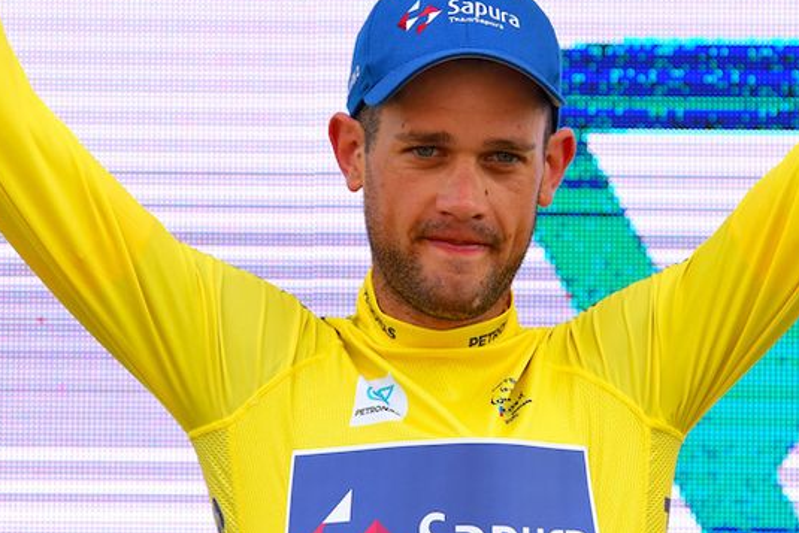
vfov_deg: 4.0
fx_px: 7548
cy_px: 277
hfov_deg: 6.1
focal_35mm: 340
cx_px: 444
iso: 800
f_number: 5
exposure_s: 1/800
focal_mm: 280
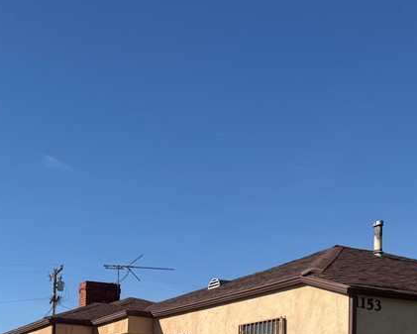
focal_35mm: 57
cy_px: 354
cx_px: 18
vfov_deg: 25.1
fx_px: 704
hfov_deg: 31.0
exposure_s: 1/5714
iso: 80
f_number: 1.78
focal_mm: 6.76
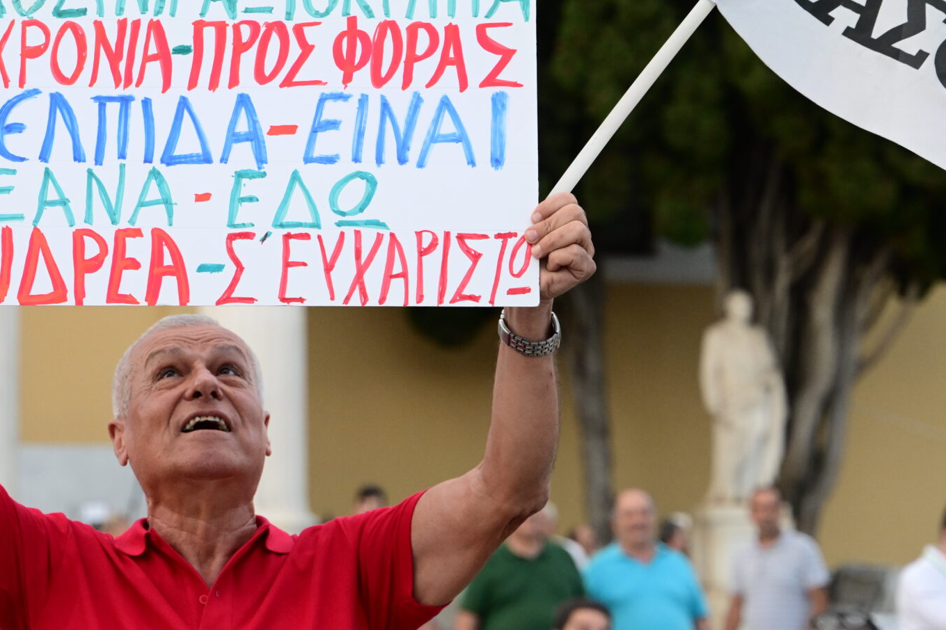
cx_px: 224
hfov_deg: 15.7
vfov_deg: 10.5
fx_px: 3416
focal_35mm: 130
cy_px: 125
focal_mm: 69
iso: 2000
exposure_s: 1/1600
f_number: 4
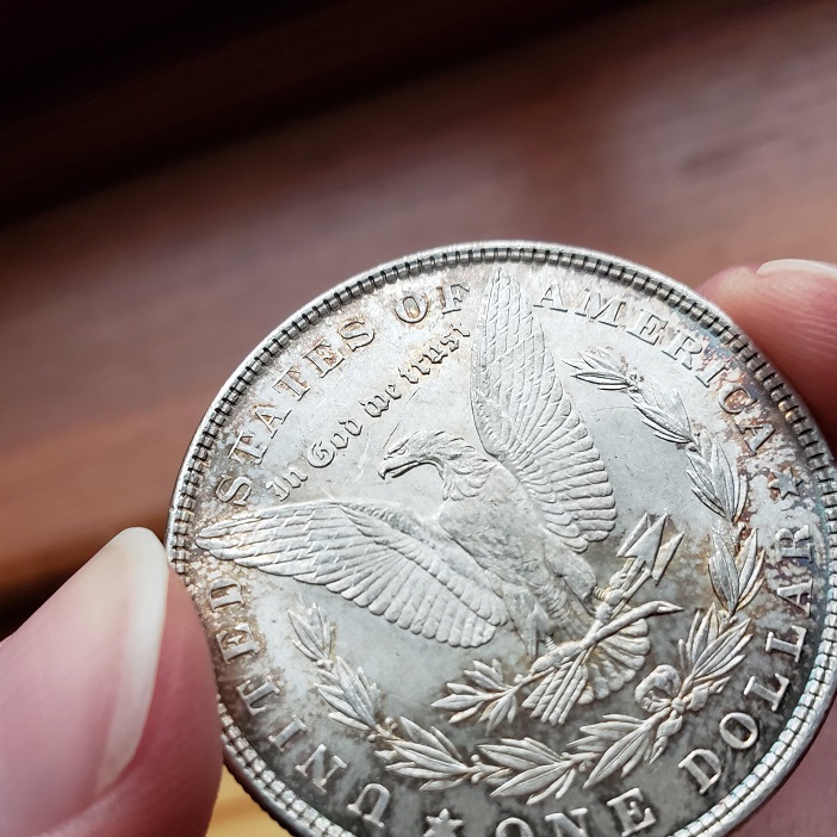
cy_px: 594
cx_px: 421
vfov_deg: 48.4
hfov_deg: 49.7
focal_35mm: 33
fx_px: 903
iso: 320
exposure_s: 1/60
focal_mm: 4.3
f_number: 2.4
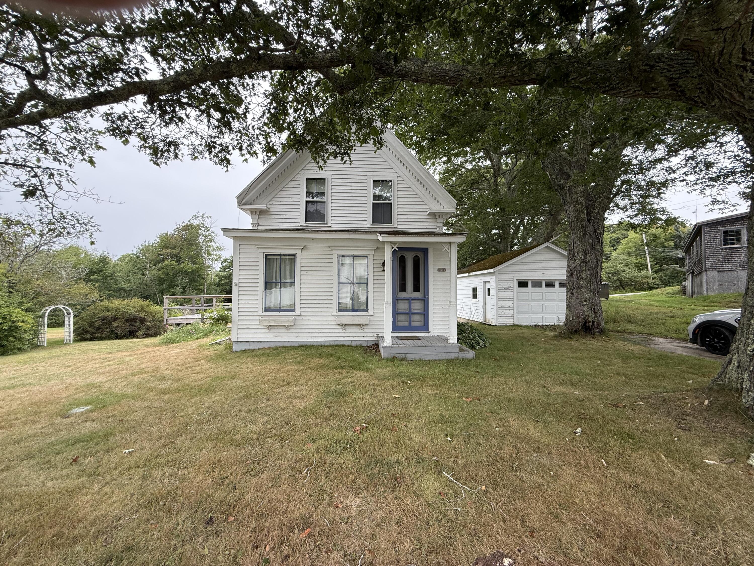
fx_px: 305
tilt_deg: +1.5
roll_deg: -0.4
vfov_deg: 85.7
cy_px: 283
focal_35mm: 14
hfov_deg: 102.1
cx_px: 377
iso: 64
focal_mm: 2.22
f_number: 2.2
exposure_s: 1/280
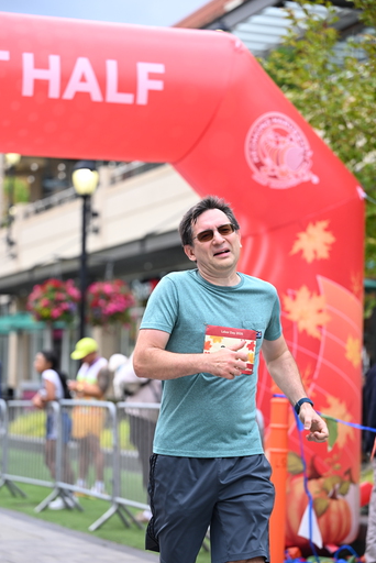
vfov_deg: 20.0
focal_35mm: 102
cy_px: 291
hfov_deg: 13.4
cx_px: 184
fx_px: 1596
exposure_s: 1/2000
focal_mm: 95
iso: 640
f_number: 2.8
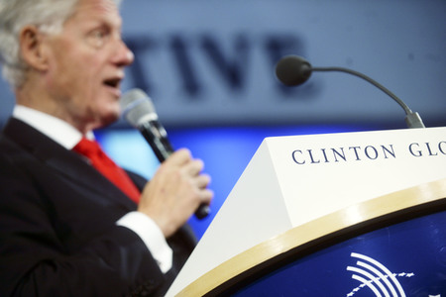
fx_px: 1858
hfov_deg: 13.7
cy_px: 148
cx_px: 223
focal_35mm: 150
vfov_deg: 9.1
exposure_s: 1/400
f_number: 4.5
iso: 1600
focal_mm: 150
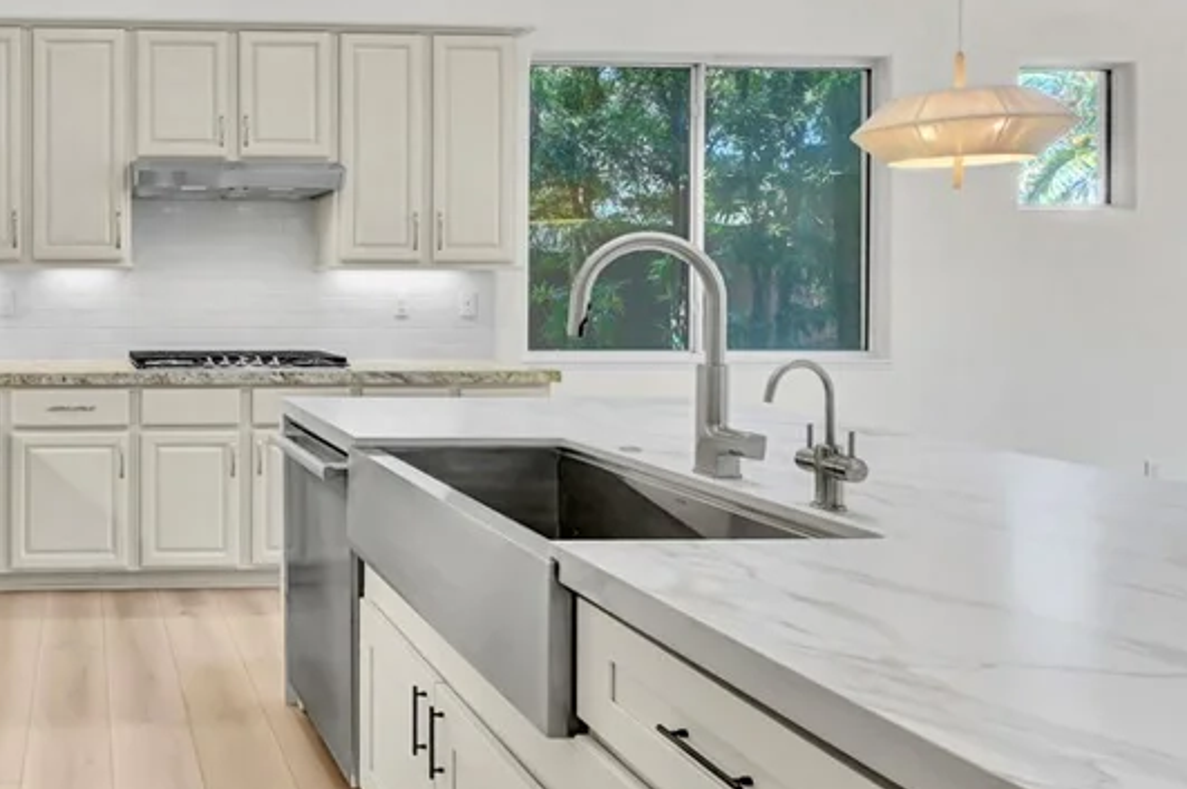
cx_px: 116
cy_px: 287
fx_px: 889
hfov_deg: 57.7
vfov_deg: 47.3
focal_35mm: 27
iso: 400
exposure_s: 1/40
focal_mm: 14
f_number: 9
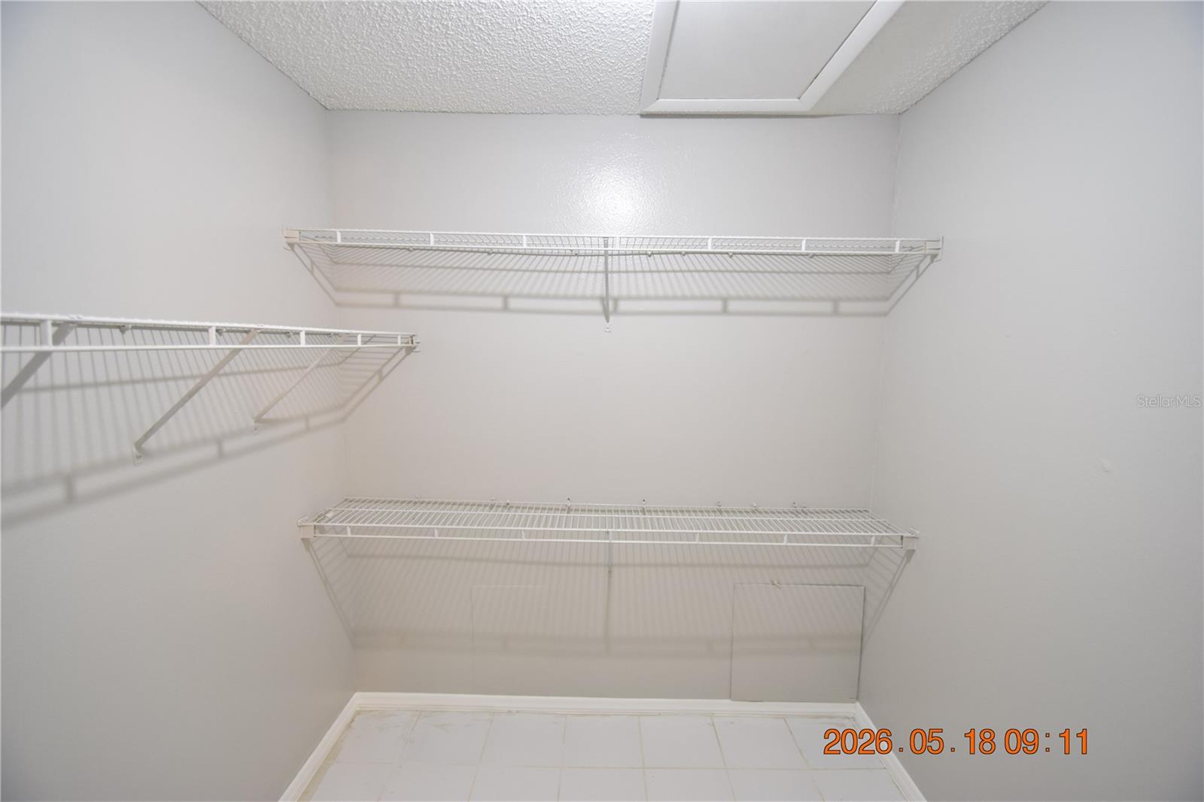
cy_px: 401
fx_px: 502
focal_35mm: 15
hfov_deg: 100.4
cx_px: 602
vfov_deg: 77.3
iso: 800
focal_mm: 10
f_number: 3.5
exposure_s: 1/20
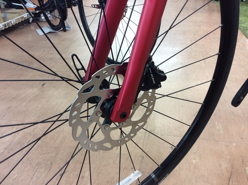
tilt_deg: -30.9
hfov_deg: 56.9
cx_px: 124
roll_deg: +3.5
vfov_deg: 44.0
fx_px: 229
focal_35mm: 32
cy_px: 92
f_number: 2.4
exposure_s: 1/24
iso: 64
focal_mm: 3.3
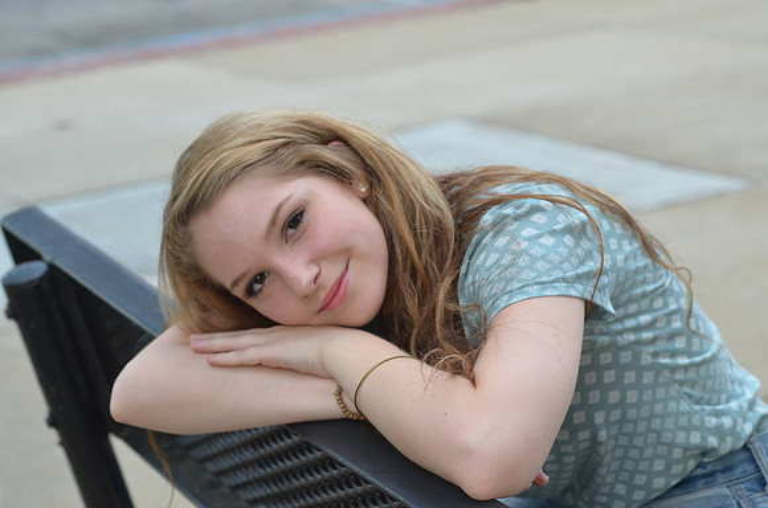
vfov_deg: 14.6
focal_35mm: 93
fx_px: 1980
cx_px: 384
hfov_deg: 22.0
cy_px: 254
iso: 800
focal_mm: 62
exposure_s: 1/400
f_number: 5
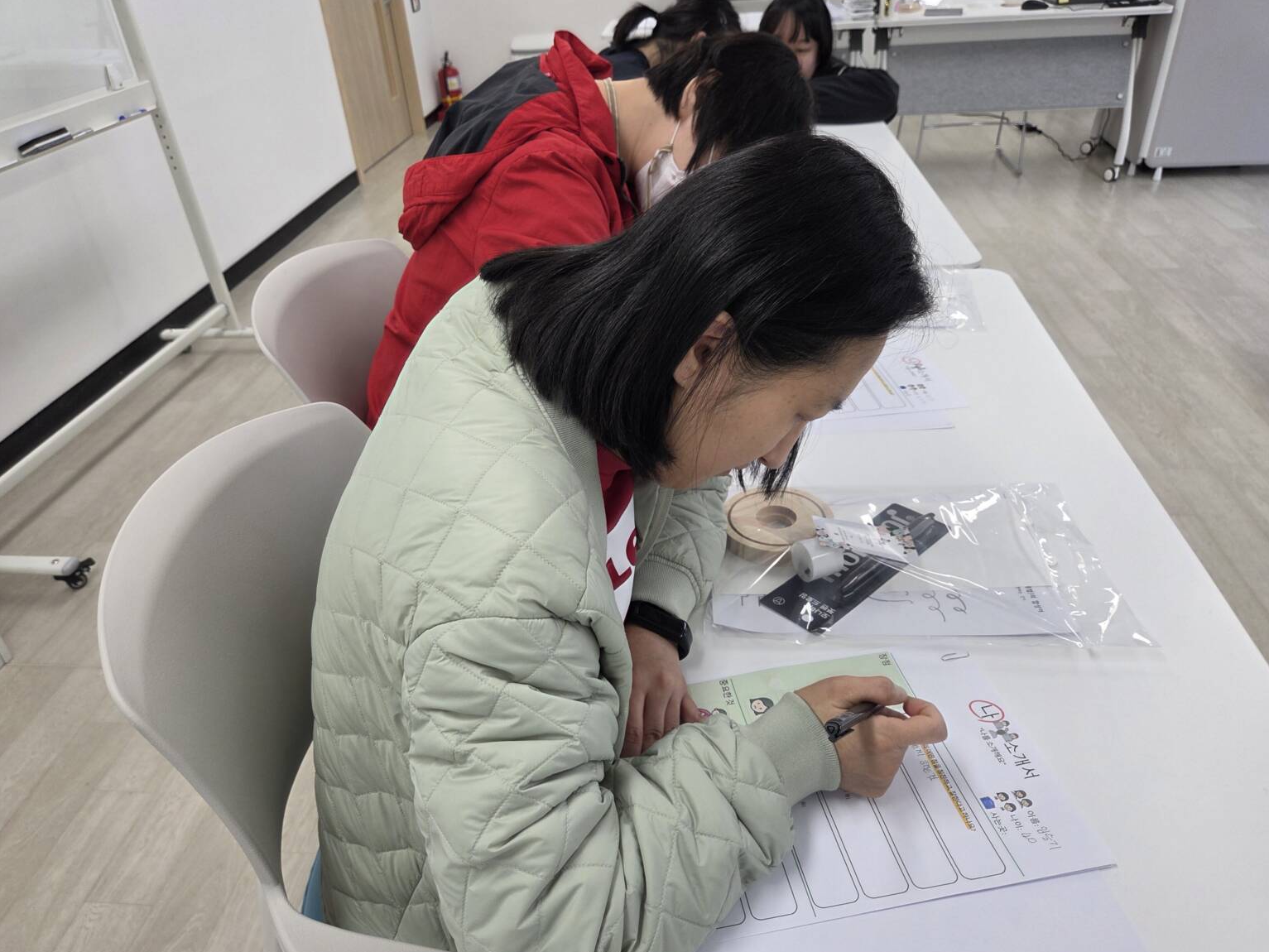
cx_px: 634
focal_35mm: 24
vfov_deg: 56.8
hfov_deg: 71.6
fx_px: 880
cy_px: 494
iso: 80
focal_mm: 5.4
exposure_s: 1/120
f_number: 1.8
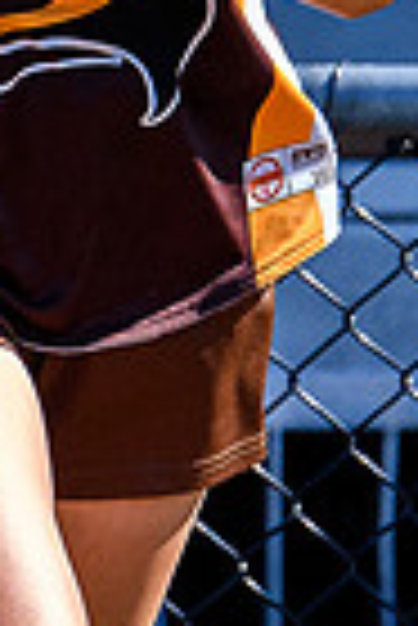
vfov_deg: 1.0
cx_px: 31
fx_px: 35700
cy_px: -124
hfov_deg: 0.7
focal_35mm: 2055
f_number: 5.6
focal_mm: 170
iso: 800
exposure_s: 1/1600
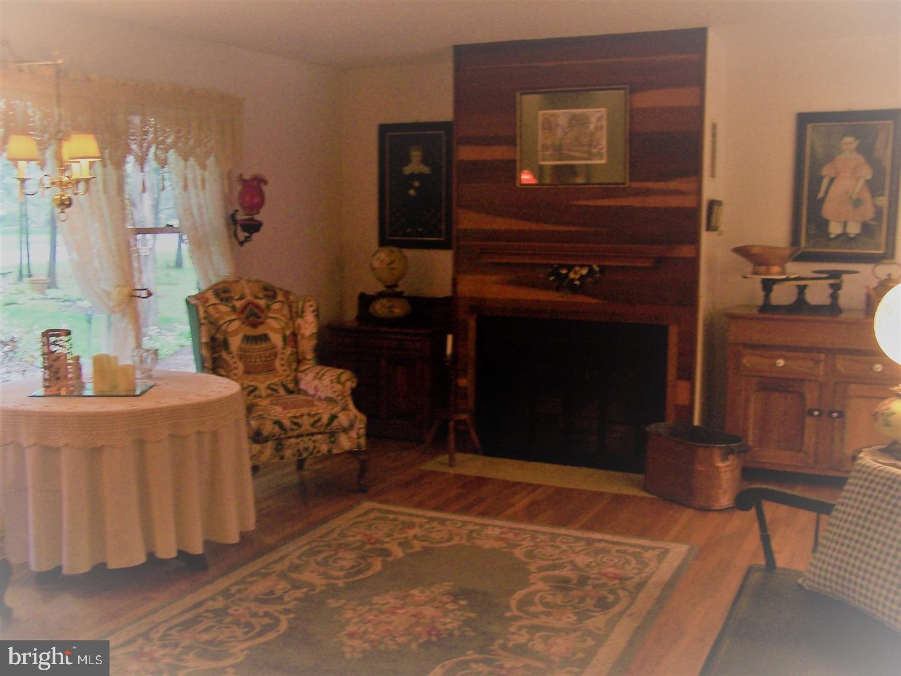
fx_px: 989
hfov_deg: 49.0
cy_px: 338
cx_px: 450
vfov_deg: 37.7
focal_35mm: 38
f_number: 2.8
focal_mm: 6.3
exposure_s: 1/8
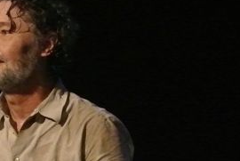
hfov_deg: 5.4
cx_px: -14
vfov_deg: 3.6
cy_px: 189
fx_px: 2531
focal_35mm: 379
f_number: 6.3
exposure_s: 1/80
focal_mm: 47.5
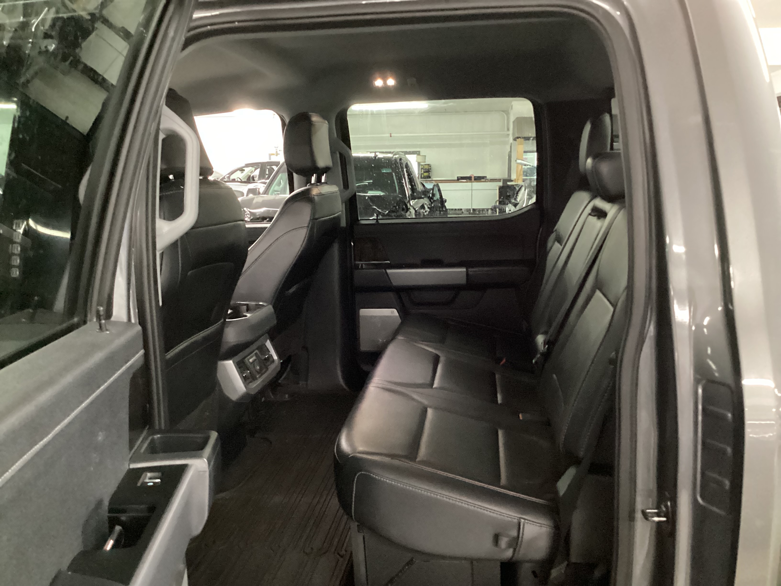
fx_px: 699
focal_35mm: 31
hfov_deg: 58.4
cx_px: 390
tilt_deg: -12.0
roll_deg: +0.3
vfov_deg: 45.4
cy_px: 293
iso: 800
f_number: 2.4
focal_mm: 3.3
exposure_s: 1/20
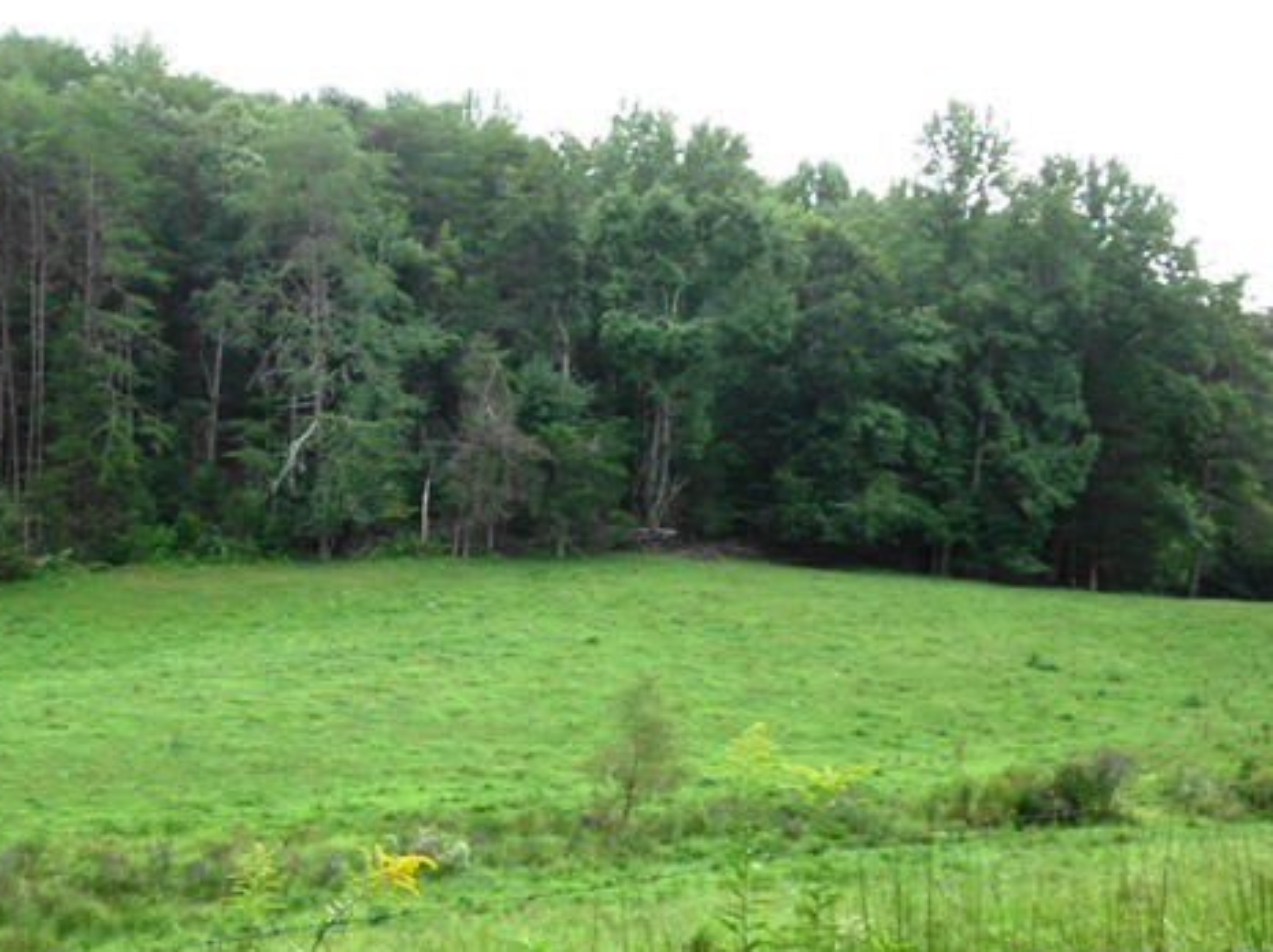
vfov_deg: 23.6
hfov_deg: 30.7
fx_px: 2278
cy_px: 492
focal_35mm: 62
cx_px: 309
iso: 100
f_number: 3.2
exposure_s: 1/107
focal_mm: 6.57
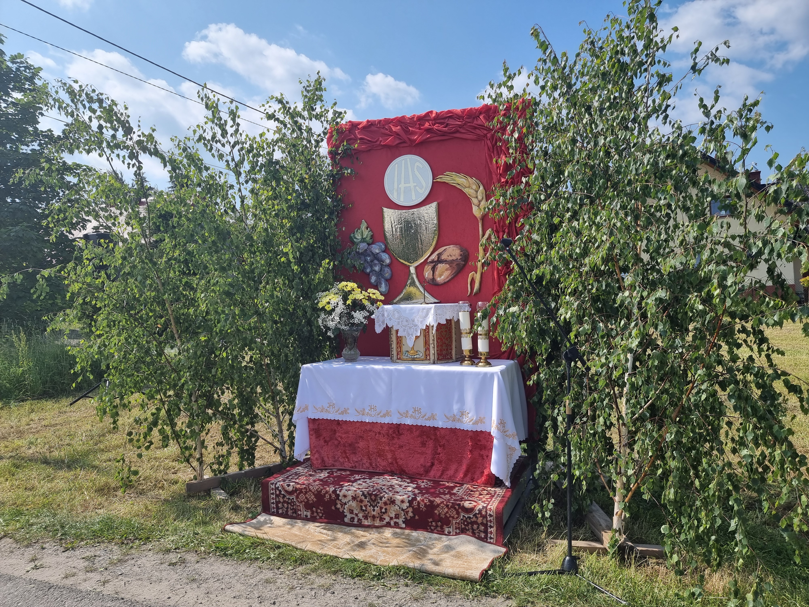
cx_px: 404
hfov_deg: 71.6
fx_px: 561
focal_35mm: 24
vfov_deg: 56.8
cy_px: 304
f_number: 1.8
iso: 50
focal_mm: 6.7
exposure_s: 1/1052
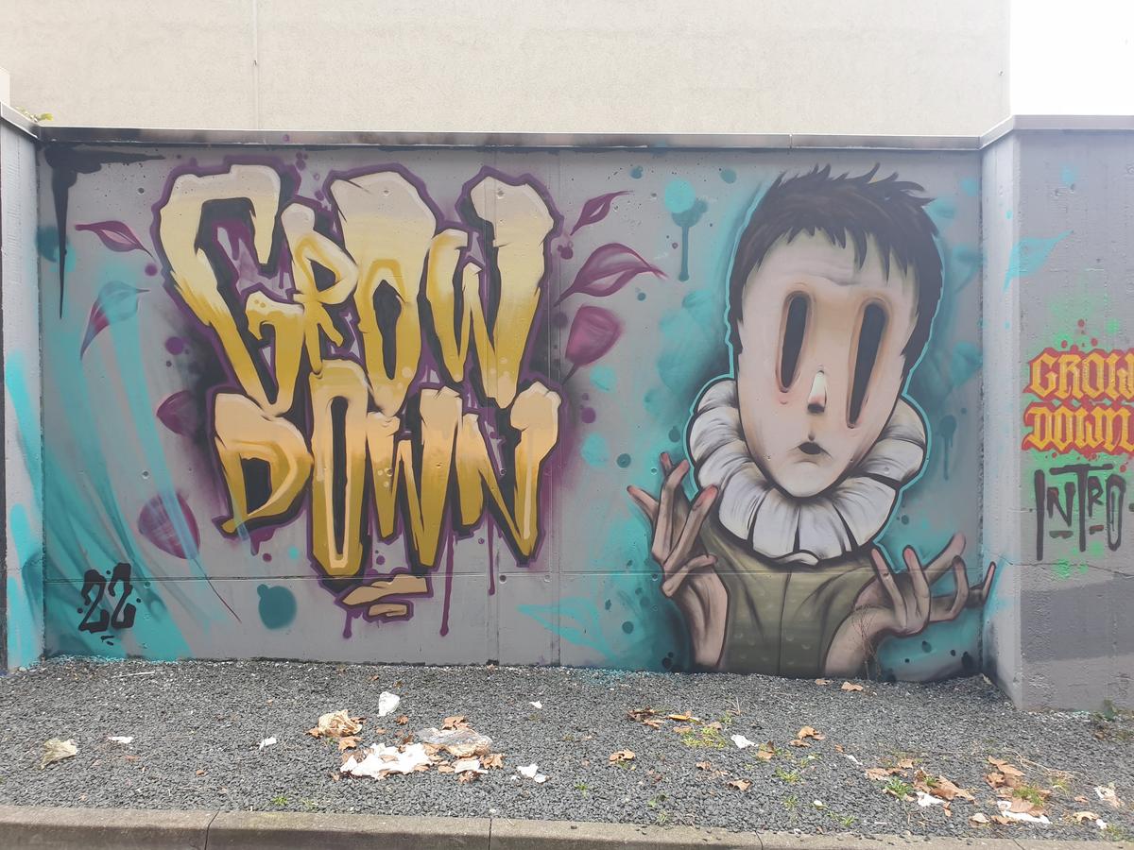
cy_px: 425
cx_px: 567
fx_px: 852
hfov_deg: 67.3
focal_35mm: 26
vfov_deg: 53.1
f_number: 2.4
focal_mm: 4.3
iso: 50
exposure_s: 1/100
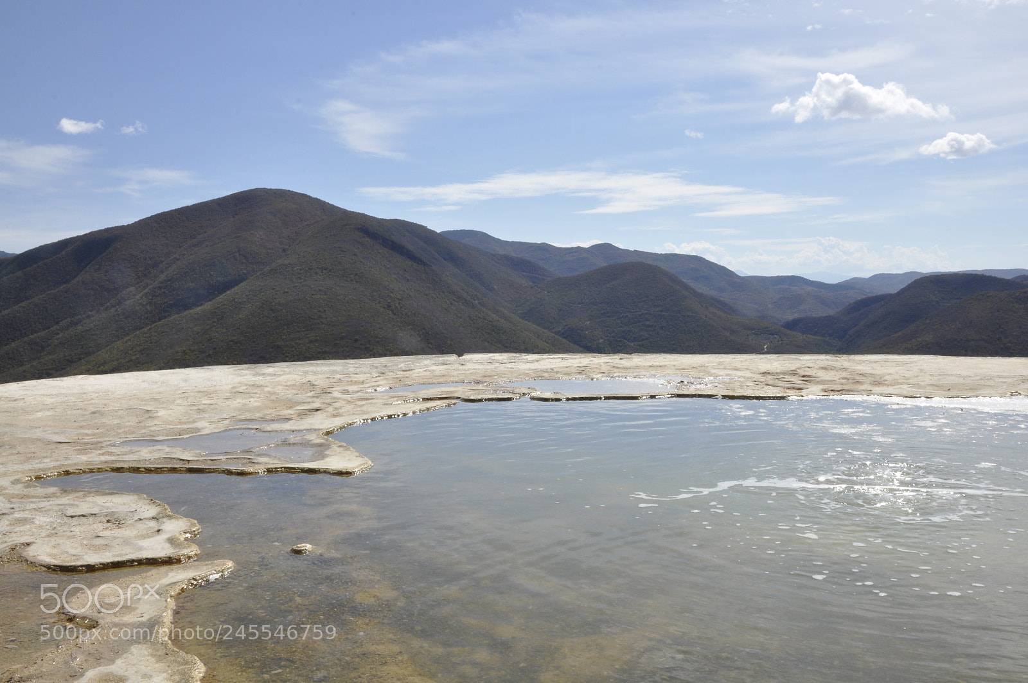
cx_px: 514
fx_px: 941
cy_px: 342
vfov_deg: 39.9
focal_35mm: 33
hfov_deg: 57.3
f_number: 22
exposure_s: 1/125
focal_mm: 22
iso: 320
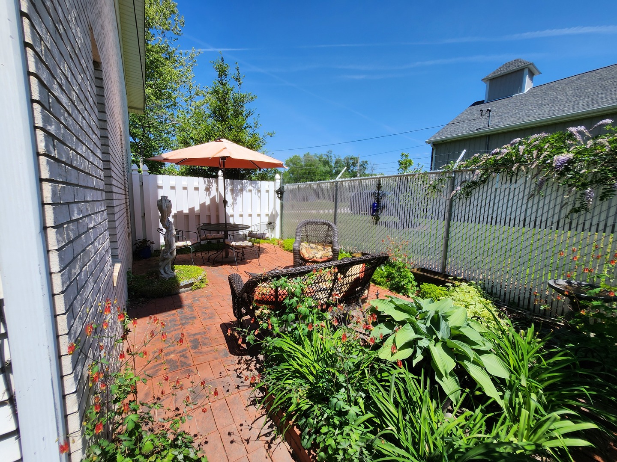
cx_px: 308
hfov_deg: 106.2
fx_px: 232
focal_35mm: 13
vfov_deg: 89.9
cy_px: 231
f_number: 2.2
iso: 32
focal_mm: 1.74
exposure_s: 1/1248
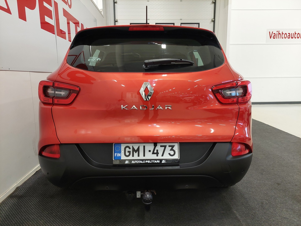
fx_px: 217
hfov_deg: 69.4
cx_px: 150
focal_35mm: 25
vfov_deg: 54.9
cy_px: 113
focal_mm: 5.23
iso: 320
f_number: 1.8
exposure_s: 1/50
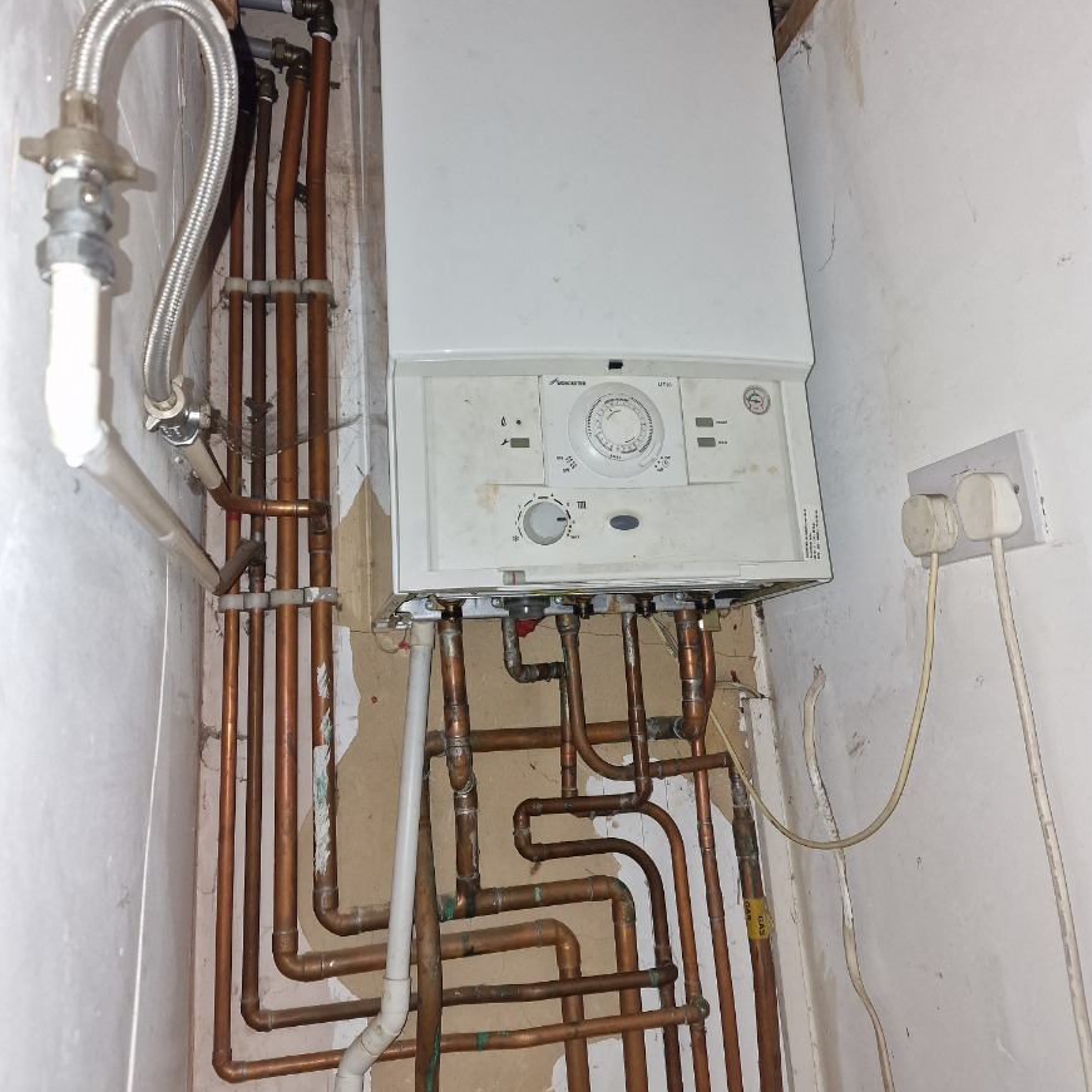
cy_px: 445
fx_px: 999
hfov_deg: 57.3
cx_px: 545
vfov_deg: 56.9
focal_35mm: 28
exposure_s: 1/43
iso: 80
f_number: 1.8
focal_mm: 6.4
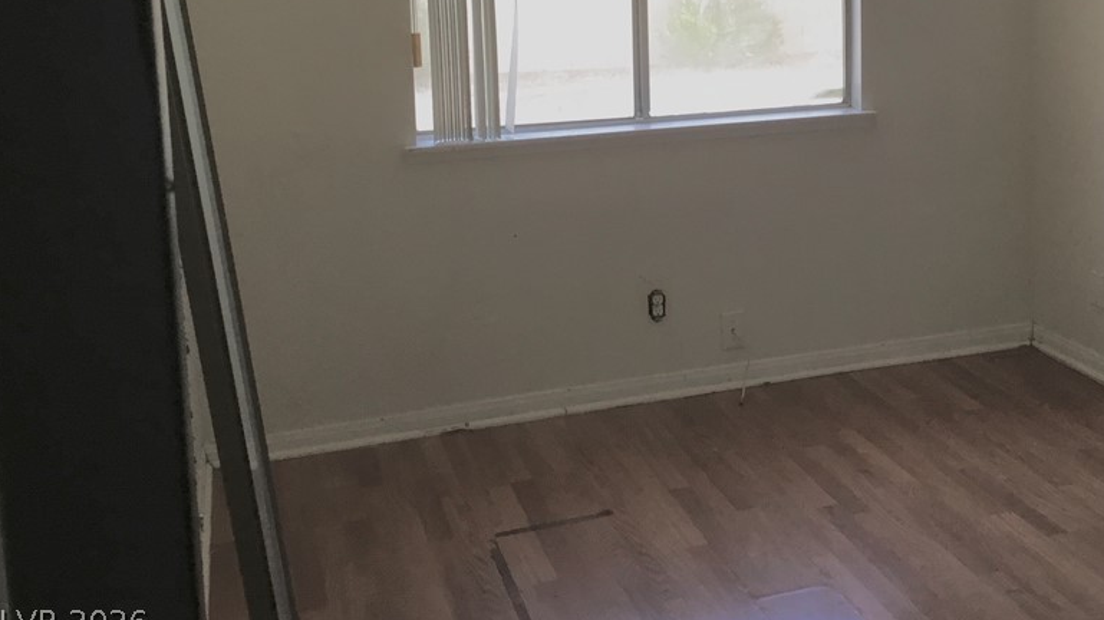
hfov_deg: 44.9
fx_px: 1317
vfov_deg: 25.9
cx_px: 726
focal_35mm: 45
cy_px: 95
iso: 32
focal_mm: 3.3
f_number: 2.4
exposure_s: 1/30
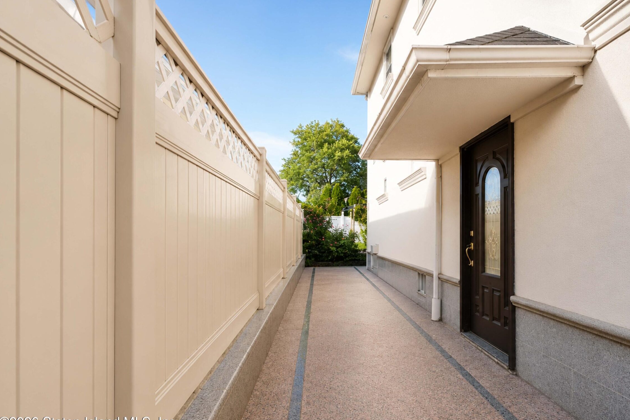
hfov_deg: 92.8
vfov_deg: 70.4
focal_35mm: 17
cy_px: 206
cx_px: 355
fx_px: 297
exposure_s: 1/60
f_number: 8
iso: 160
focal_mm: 10
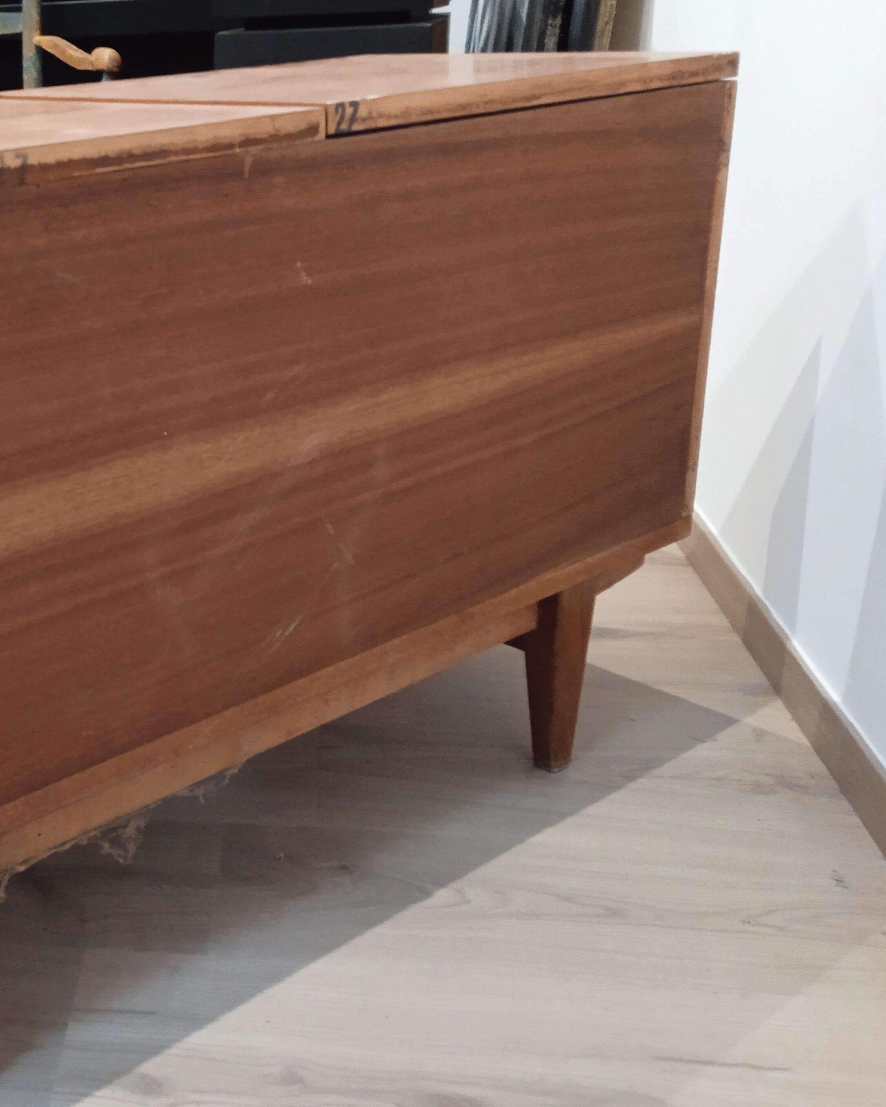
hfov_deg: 33.6
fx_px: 1377
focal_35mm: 42
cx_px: 68
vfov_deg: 43.8
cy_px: 499
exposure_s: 1/14.3
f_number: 2.2
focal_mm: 3.43
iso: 1623
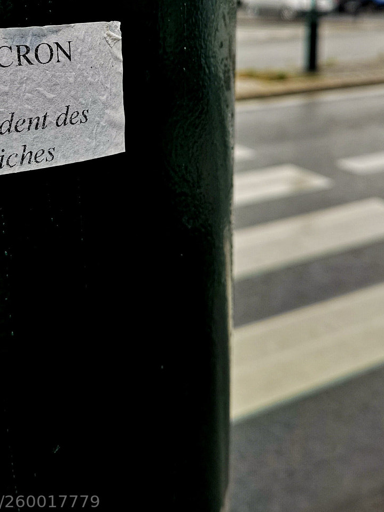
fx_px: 666
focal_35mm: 45
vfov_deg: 40.7
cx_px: 140
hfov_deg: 32.0
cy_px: 117
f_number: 1.8
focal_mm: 3.95
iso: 50
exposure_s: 1/575
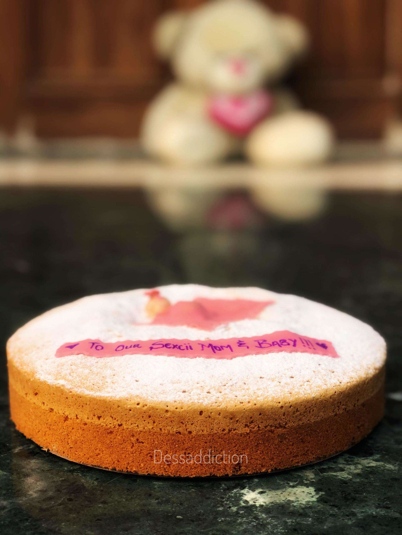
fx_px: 805
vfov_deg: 36.8
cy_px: 268
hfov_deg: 28.0
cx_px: 201
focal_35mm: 52
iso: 16
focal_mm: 6
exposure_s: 1/695
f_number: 2.4
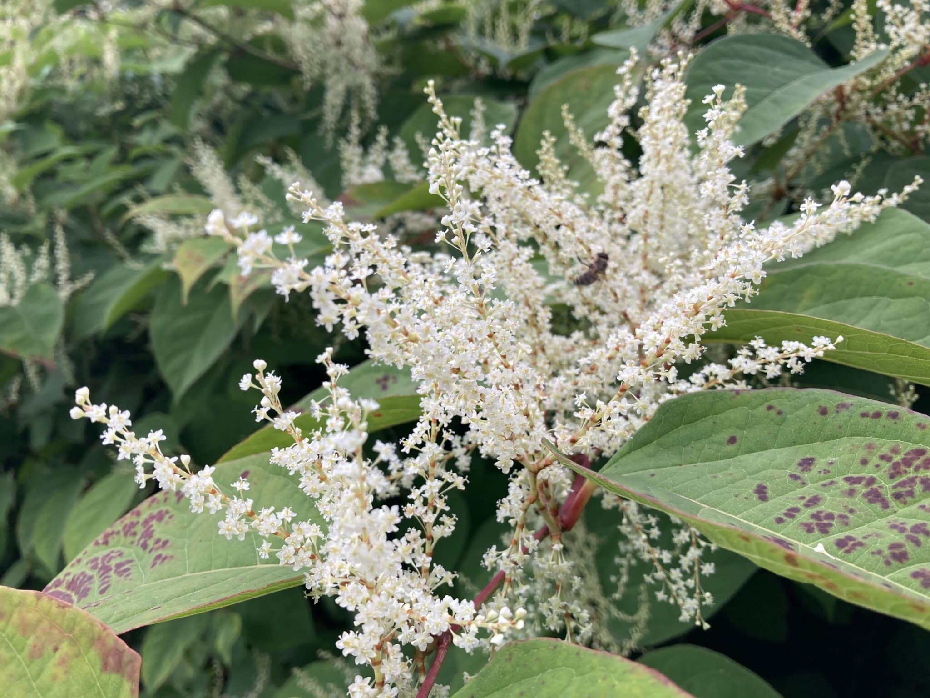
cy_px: 349
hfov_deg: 63.4
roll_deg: +2.1
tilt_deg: -6.8
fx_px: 752
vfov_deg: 49.7
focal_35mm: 28
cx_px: 465
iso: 20
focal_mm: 3.99
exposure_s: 1/230
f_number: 1.8
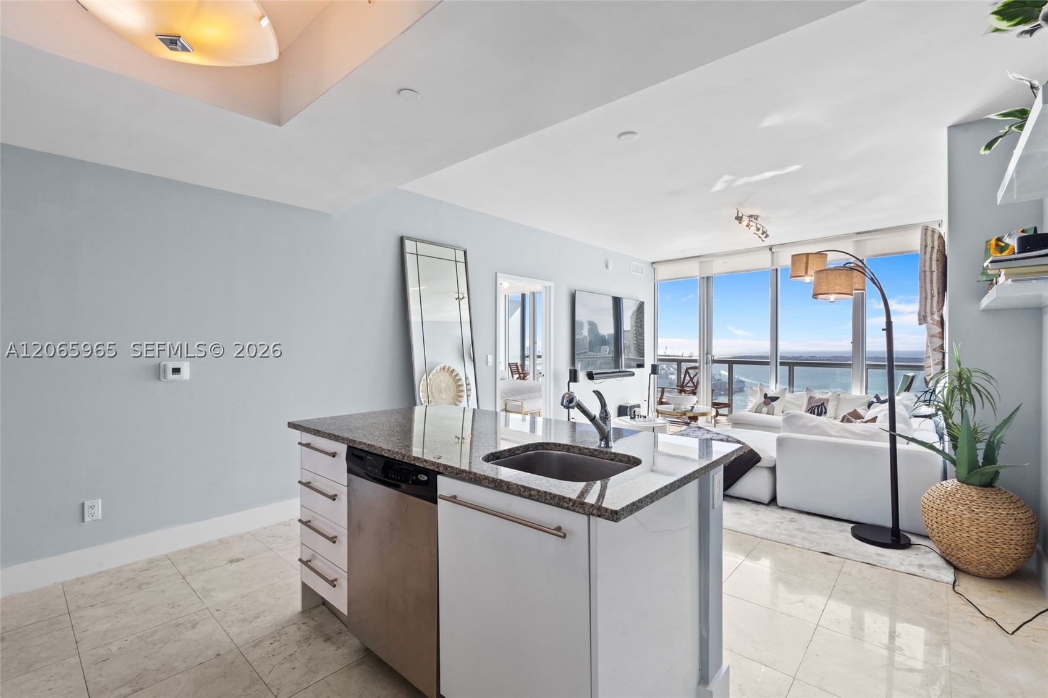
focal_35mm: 16
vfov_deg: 73.7
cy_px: 349
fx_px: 466
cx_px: 524
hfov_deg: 96.7
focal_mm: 16
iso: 250
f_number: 14
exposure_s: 1/6
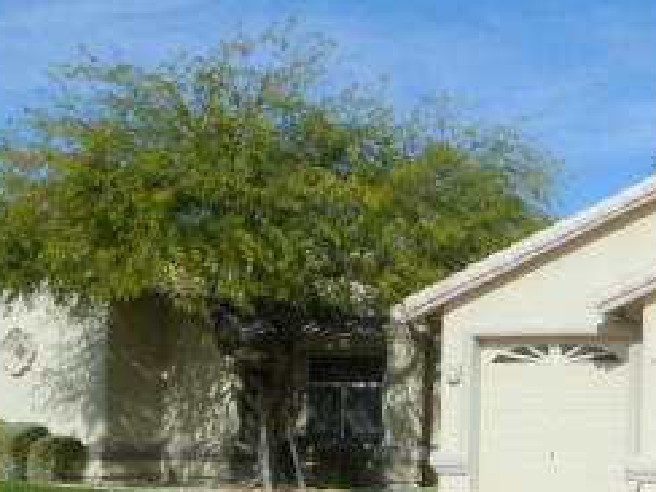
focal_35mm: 76
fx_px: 1440
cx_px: 565
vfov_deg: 19.4
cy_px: 301
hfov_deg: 25.0
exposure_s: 1/800
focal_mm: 4.7
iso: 80
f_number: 5.6
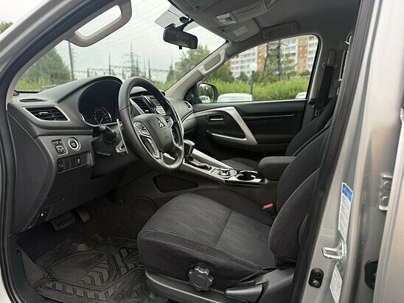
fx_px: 280
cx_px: 202
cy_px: 152
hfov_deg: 71.6
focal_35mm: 24
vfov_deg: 56.8
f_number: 1.78
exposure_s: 1/407
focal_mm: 6.76
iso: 100
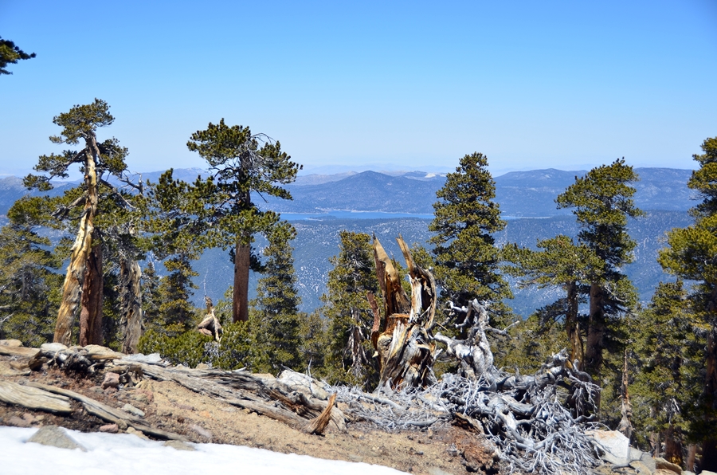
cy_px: 238
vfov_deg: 26.4
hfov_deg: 39.0
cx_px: 358
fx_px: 1014
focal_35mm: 51
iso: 100
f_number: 4.2
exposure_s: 1/800
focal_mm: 34
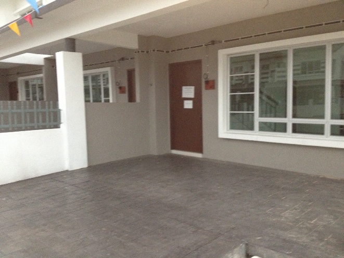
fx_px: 348
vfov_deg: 40.7
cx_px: 172
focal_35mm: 35
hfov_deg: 52.6
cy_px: 129
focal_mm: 4.28
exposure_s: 1/20
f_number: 2.4
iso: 400
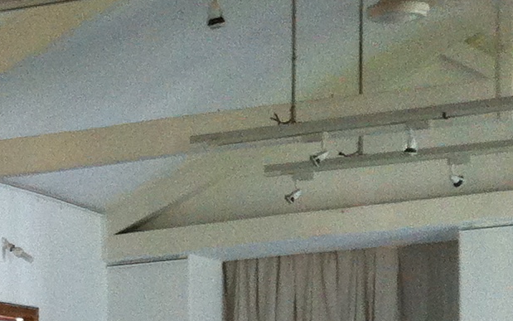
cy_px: 692
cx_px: -470
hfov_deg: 12.2
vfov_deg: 8.0
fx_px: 2167
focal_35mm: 155
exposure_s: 1/15
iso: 125
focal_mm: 3.85
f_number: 2.8
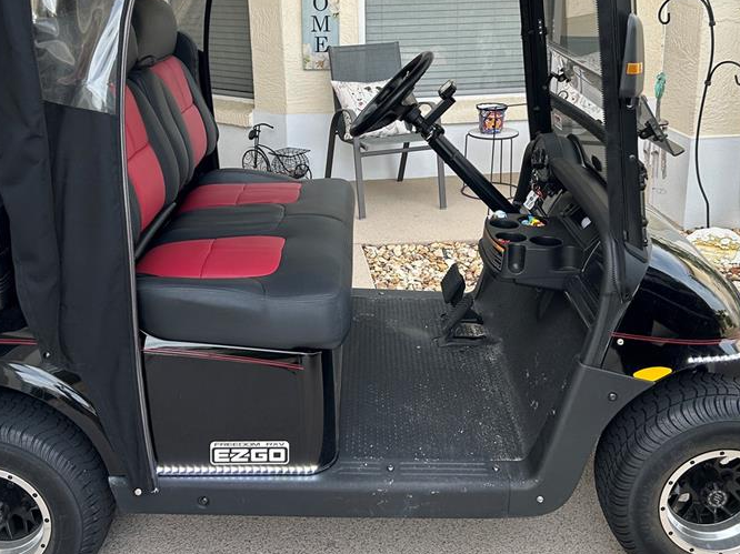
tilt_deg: -15.8
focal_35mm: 40
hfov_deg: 46.8
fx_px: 855
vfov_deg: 35.6
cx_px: 359
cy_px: 185
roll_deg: +1.5
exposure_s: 1/311
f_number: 1.5
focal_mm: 5.7
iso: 50
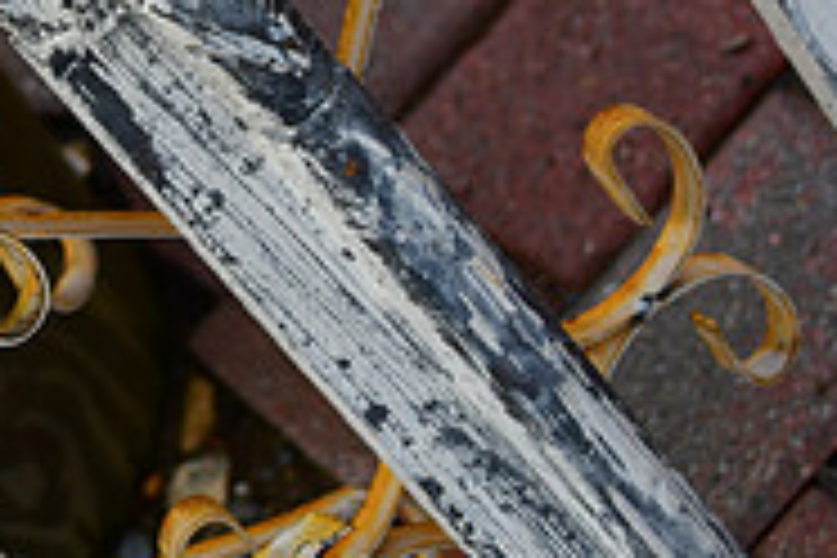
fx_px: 3046
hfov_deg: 14.6
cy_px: -286
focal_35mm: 131
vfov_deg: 10.1
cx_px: -418
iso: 200
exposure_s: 1/250
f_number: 5.6
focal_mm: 28
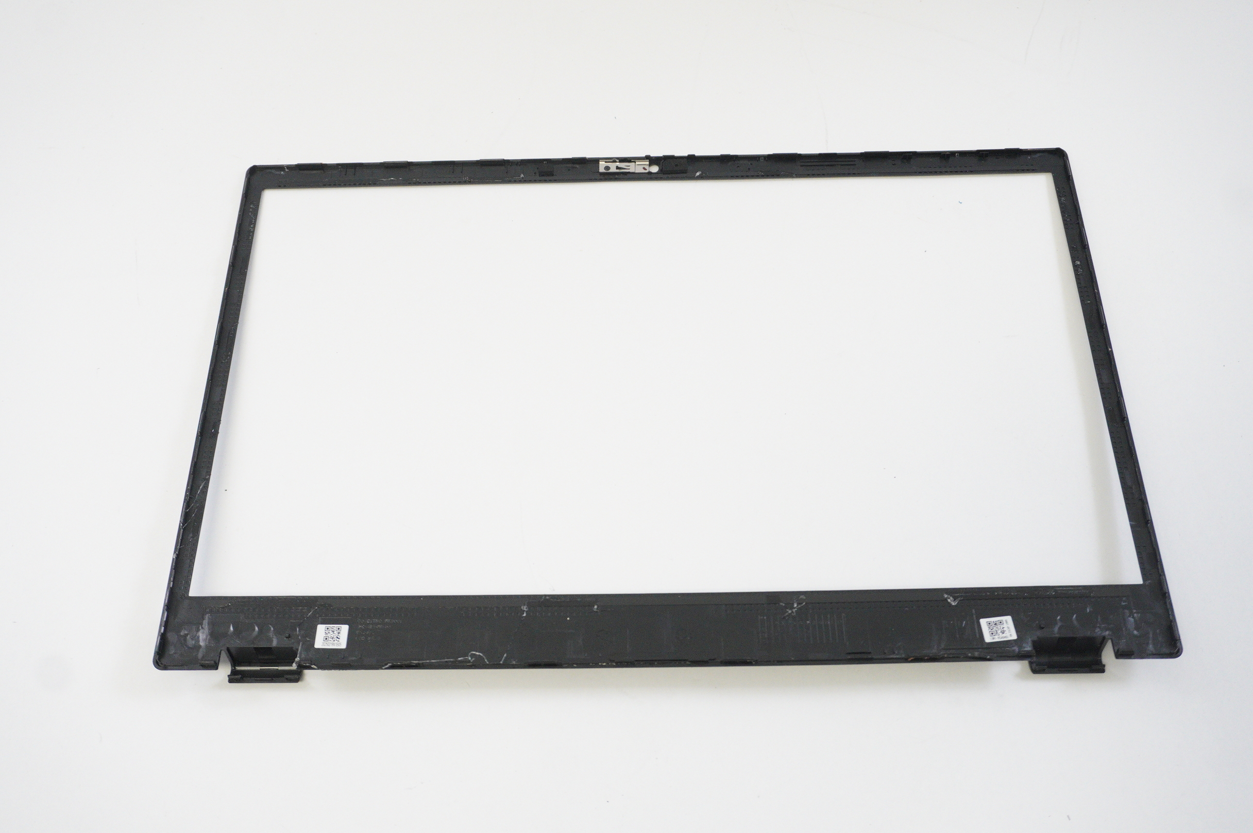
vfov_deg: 35.9
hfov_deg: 51.9
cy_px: 422
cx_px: 625
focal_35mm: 37
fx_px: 1287
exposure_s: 1/100
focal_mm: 24
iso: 2000
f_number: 5.6
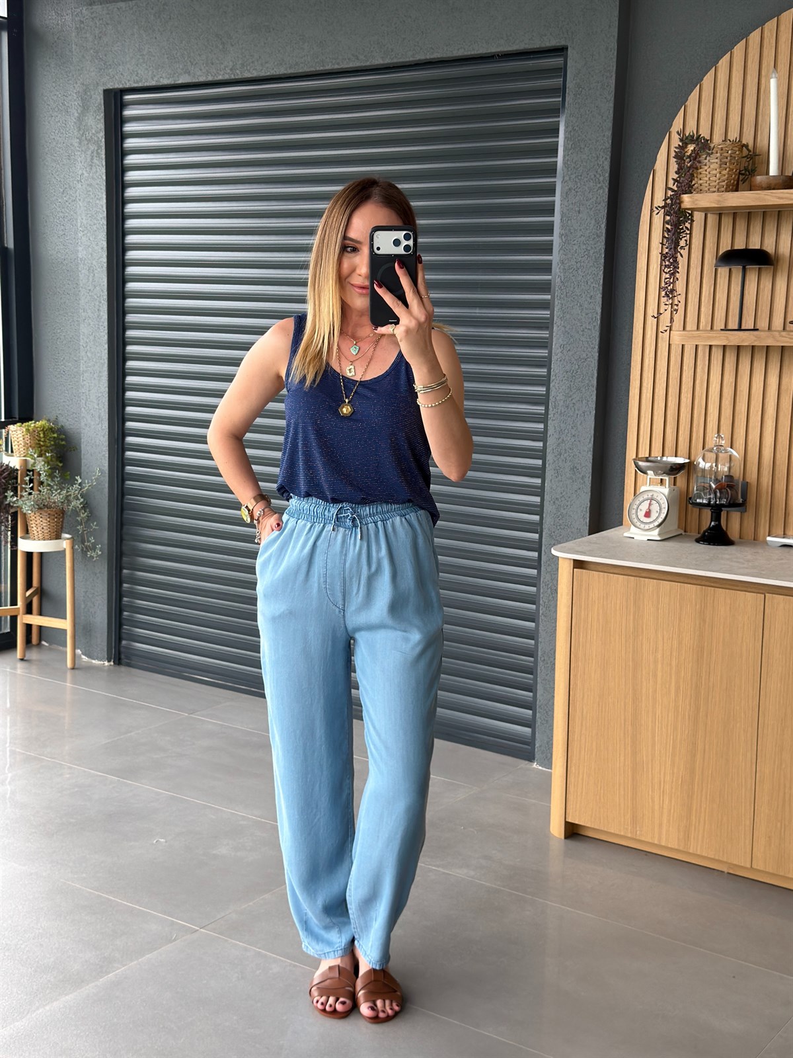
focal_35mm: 46
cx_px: 396
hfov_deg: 31.5
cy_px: 529
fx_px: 1405
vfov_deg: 41.2
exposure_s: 1/99
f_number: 1.78
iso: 100
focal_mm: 6.76
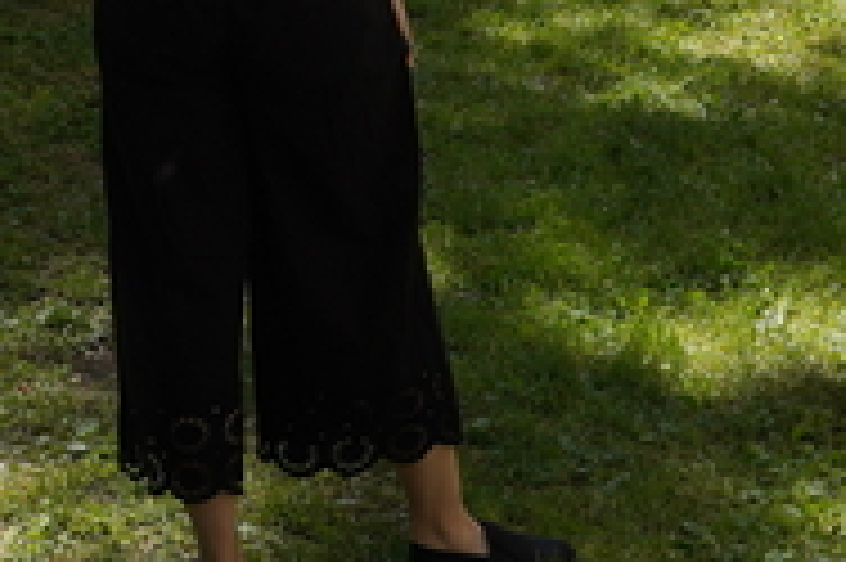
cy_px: -330
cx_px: 81
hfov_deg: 13.7
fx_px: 3498
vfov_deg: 8.9
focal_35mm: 149
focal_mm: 28
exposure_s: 1/200
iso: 200
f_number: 10
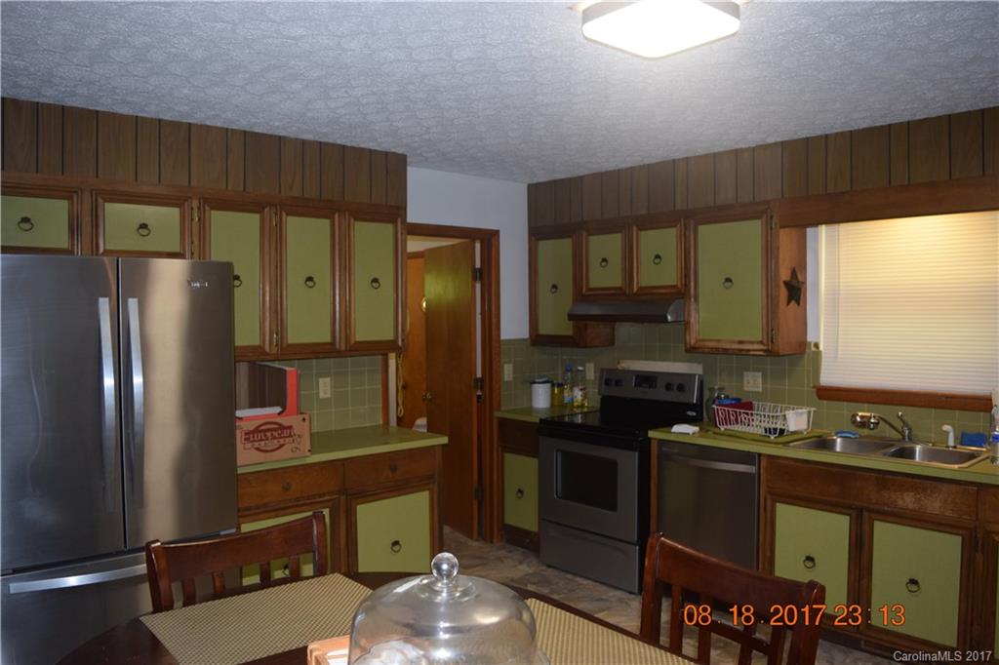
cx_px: 500
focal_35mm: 27
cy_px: 332
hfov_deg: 67.4
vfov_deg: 47.9
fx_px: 749
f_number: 4.5
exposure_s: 1/80
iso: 800
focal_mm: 18
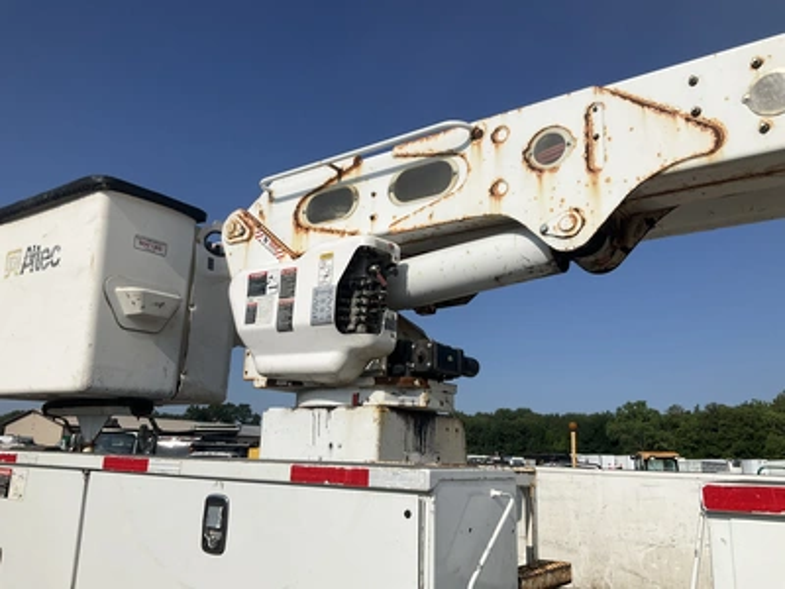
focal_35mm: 29
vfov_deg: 48.2
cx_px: 392
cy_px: 294
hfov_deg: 61.7
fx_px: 658
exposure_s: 1/4785
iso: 25
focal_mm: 3
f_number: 1.8
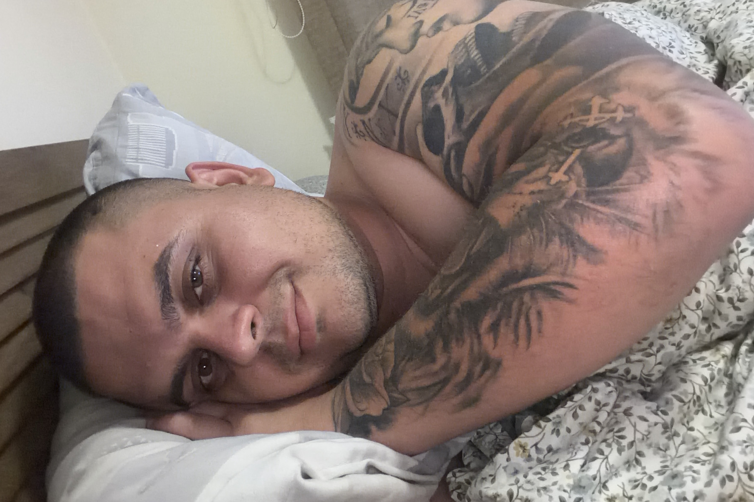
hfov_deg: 67.3
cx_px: 349
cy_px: 250
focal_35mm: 27
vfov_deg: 47.9
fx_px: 565
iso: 500
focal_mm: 2.71
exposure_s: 1/27
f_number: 1.9
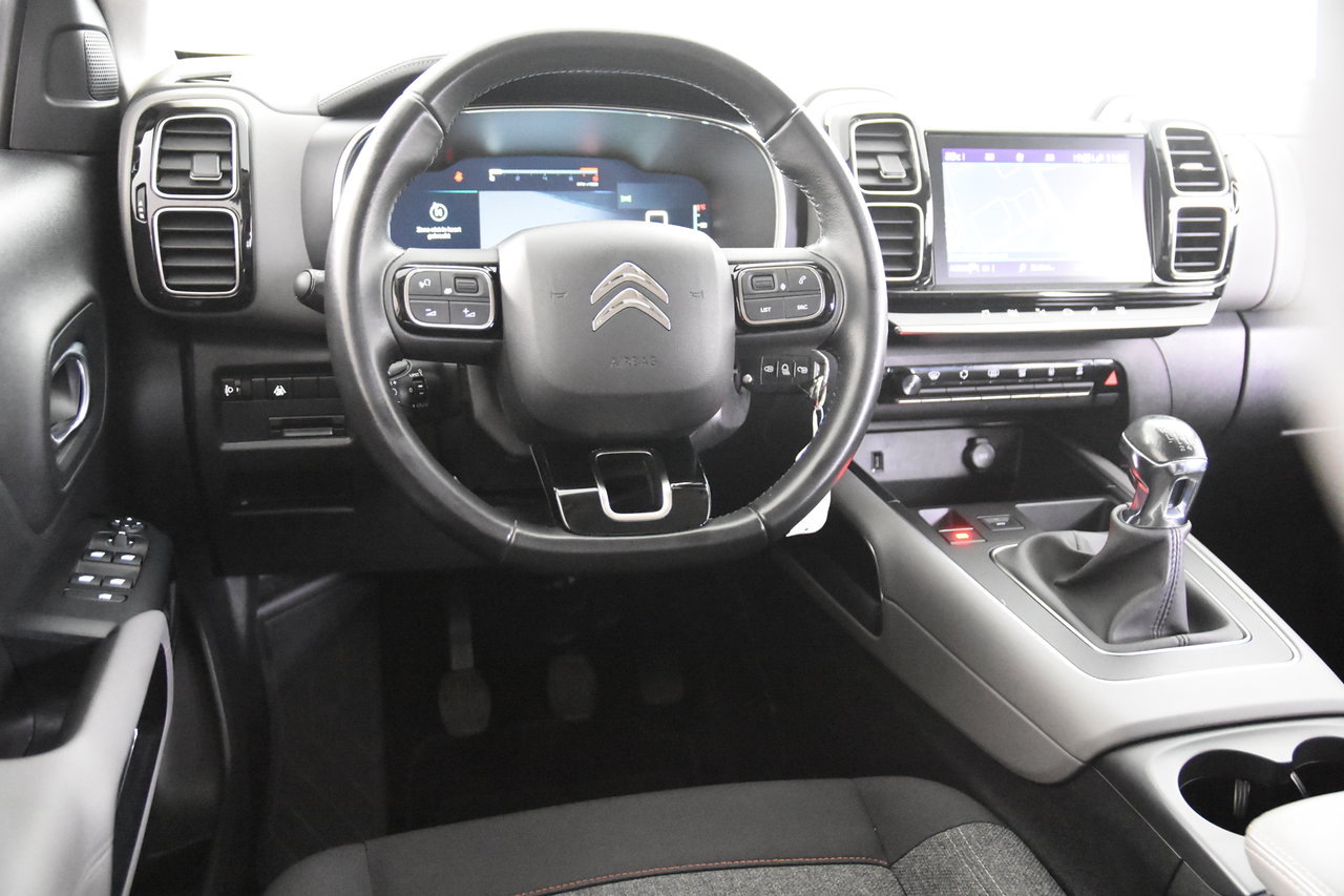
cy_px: 448
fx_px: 1344
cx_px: 672
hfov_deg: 53.1
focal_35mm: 36
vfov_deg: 36.9
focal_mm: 24
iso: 12800
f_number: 3
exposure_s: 1/40
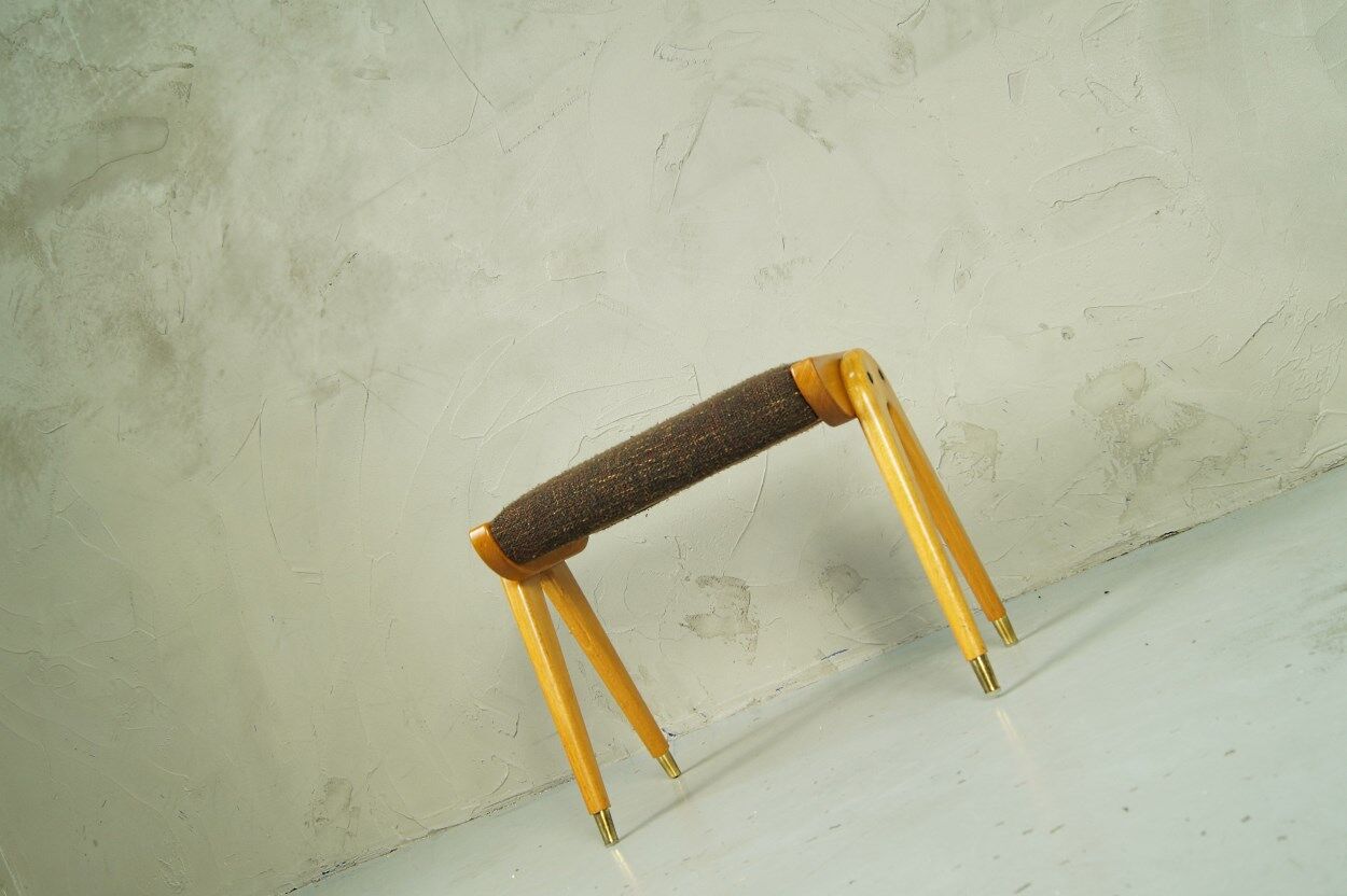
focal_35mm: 36
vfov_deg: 36.8
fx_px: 1346
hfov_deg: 53.2
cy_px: 448
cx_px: 674
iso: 400
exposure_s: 1/25
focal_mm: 24
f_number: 5.6
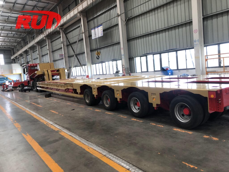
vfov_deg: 49.7
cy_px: 86
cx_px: 114
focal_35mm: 28
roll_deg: +6.2
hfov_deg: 63.4
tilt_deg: -4.1
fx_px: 185
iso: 25
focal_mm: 4
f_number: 1.8
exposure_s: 1/40
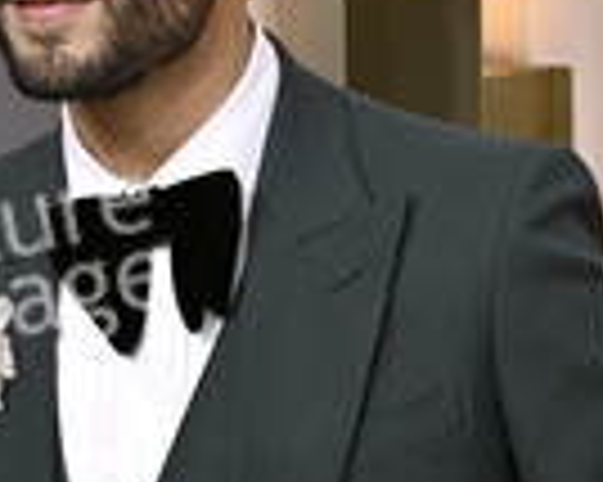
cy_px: 509
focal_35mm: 475
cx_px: 68
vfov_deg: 3.3
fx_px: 8471
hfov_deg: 4.1
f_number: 8
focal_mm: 170
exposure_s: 1/640
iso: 800
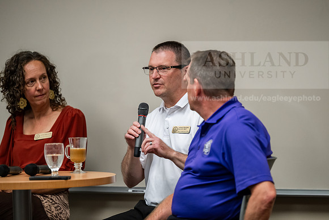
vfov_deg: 8.6
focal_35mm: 160
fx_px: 1462
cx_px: 164
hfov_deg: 12.8
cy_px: 110
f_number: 2.8
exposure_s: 1/200
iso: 1600
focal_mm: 160
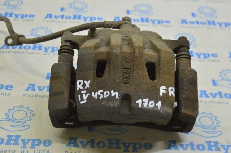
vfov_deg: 21.5
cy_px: 76
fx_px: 404
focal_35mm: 63
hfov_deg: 31.9
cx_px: 116
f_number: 5.6
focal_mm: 42
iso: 400
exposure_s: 1/25
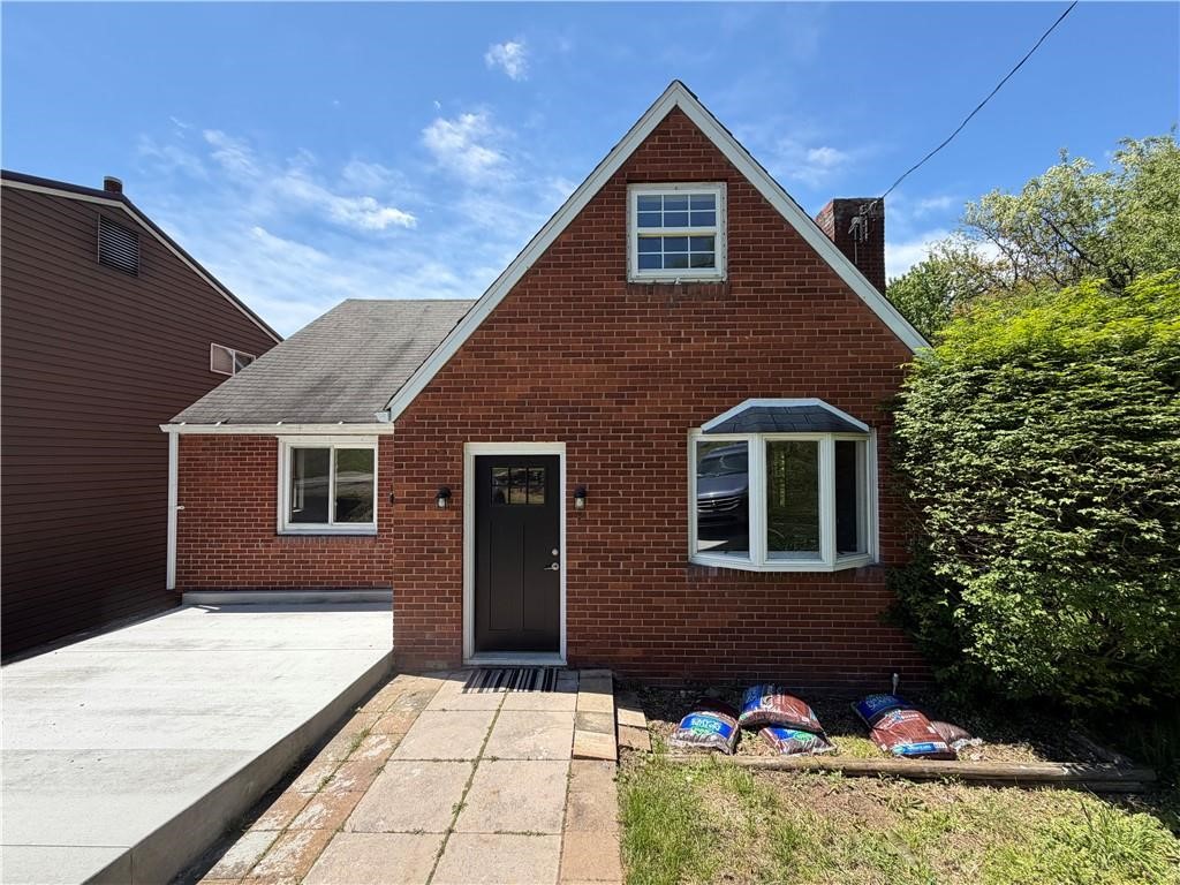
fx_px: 477
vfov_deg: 85.7
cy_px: 442
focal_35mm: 14
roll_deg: +0.0
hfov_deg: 102.1
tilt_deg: +1.6
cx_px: 590
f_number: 2.2
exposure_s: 1/770
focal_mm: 2.22
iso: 32
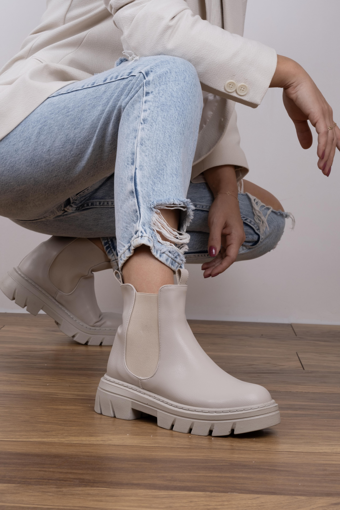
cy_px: 255
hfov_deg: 16.3
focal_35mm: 84
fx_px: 1190
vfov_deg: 24.2
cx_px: 170
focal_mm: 56
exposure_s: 1/30
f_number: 14
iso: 160
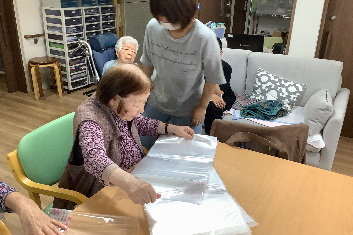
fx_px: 324
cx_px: 178
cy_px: 121
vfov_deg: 40.0
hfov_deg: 57.2
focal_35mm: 33
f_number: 2.4
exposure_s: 1/60
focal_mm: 3.3
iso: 125
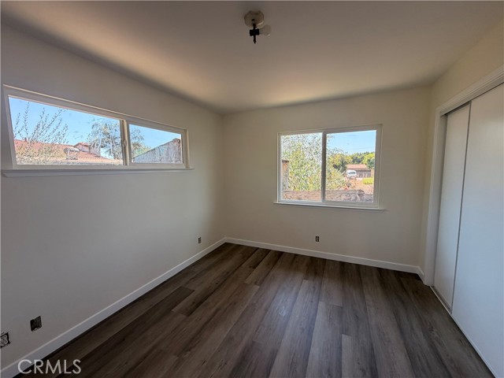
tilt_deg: -6.1
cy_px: 189
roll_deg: +1.6
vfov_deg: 85.7
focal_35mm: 14
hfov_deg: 102.1
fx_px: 204
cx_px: 252
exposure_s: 1/121
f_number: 2.2
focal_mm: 2.22
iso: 80
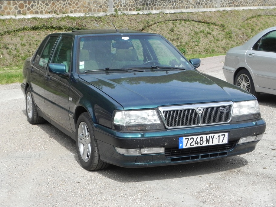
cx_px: 138
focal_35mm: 58
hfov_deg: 33.2
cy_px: 104
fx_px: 462
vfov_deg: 25.2
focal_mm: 10.3
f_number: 7.1
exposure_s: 1/283
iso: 160
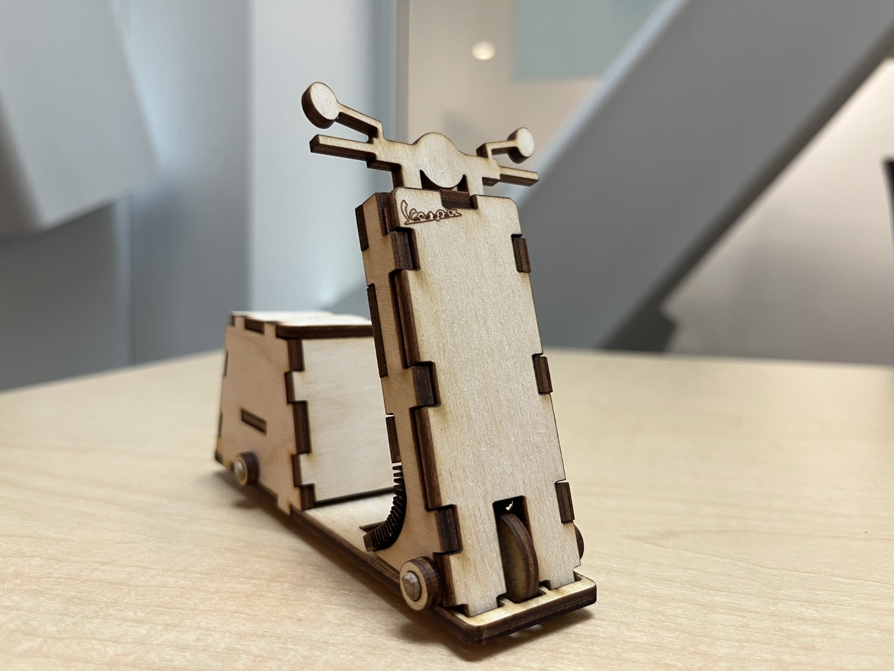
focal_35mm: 26
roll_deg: -0.9
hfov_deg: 67.3
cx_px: 447
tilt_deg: -5.3
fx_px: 671
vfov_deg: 53.1
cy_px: 336
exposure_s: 1/60
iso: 160
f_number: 1.6
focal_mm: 5.1
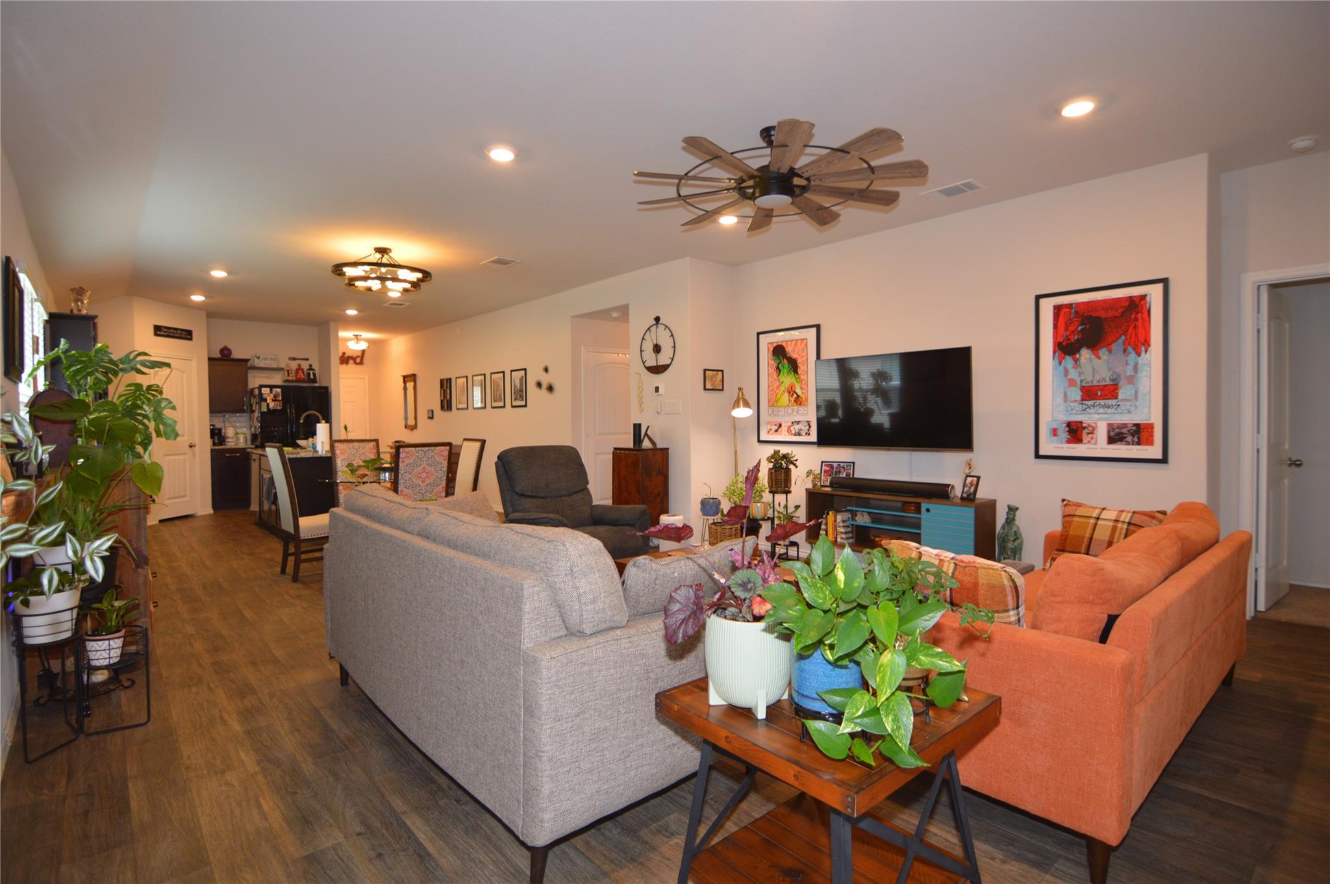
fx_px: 609
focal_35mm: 16
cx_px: 665
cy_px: 442
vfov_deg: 71.9
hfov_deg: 95.0
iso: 400
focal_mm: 11
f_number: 2.8
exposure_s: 1/60
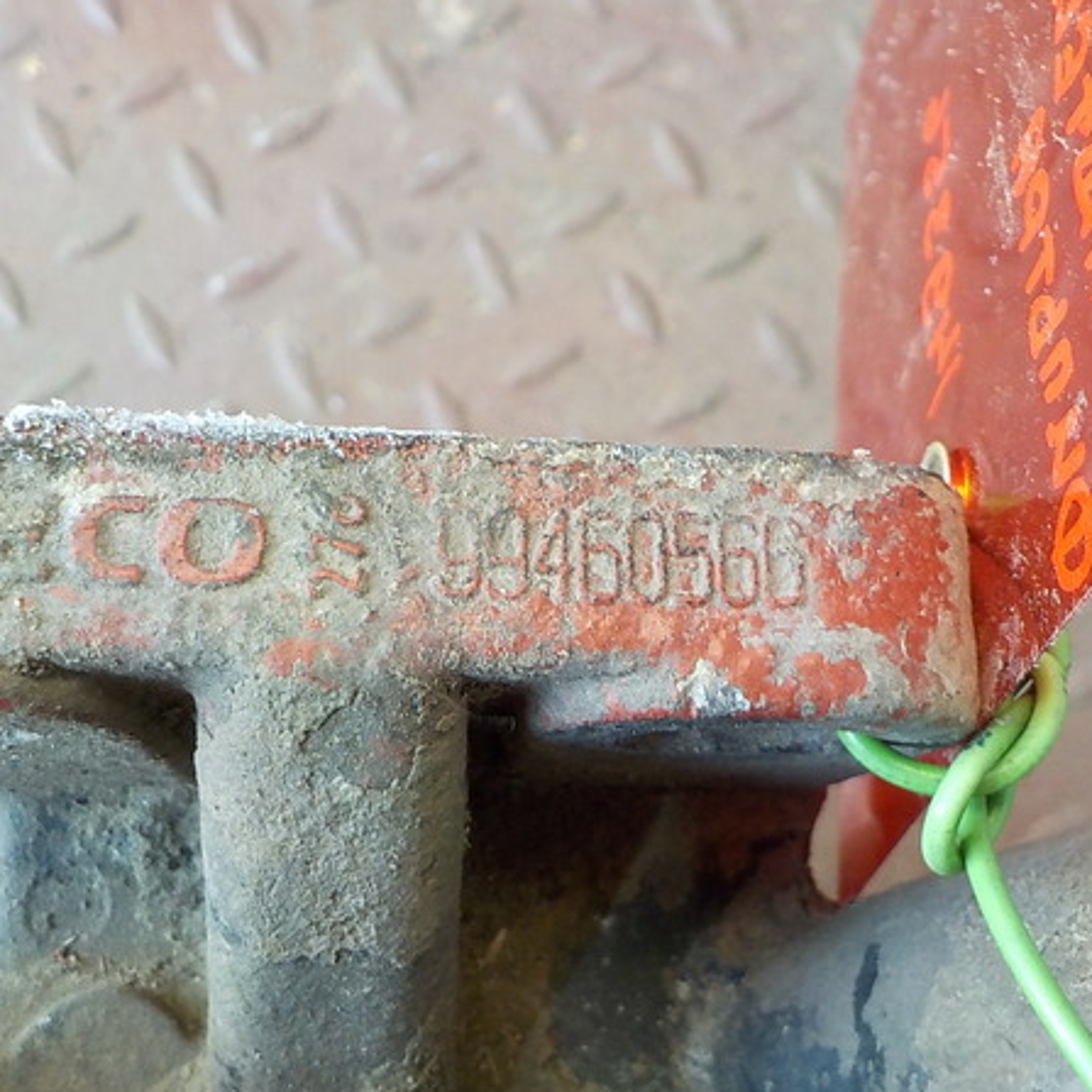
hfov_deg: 43.7
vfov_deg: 43.8
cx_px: 633
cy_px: 577
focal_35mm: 38
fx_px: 1356
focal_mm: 4.1
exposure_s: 1/30
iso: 280
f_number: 3.3
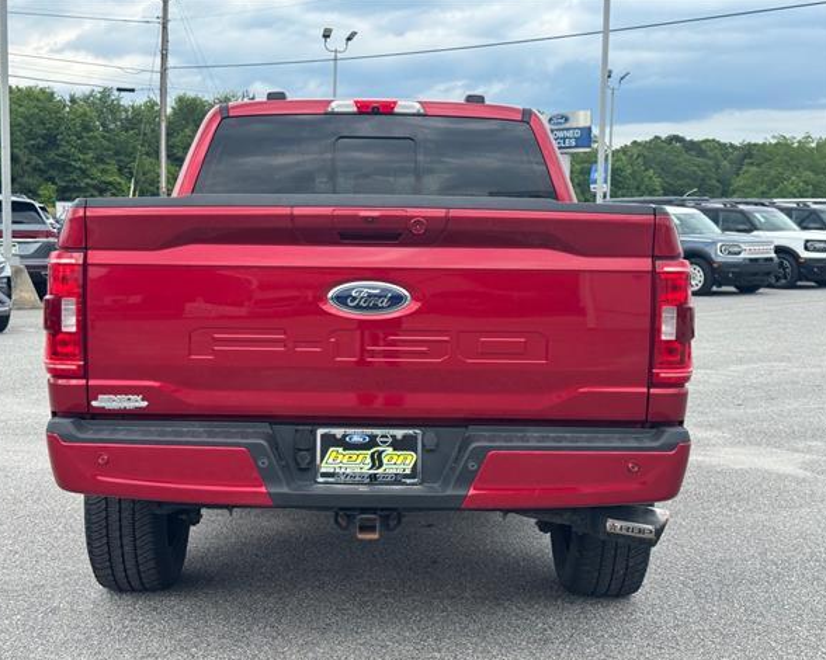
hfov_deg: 36.7
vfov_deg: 29.7
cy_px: 333
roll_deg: +1.2
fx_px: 1246
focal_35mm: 51
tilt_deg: -2.3
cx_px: 385
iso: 64
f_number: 1.78
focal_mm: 6.76
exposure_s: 1/1263
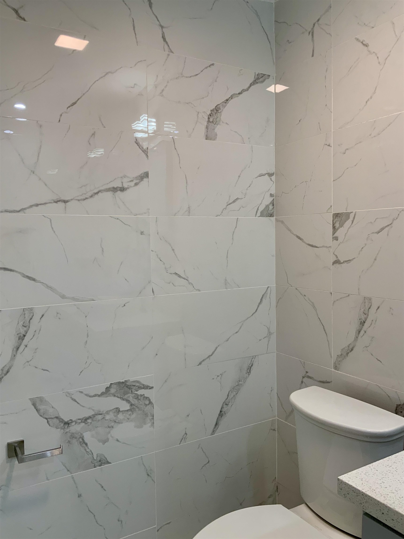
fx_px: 451
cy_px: 270
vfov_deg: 61.7
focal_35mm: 29
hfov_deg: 48.2
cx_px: 202
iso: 40
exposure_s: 1/60
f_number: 1.8
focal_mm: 3
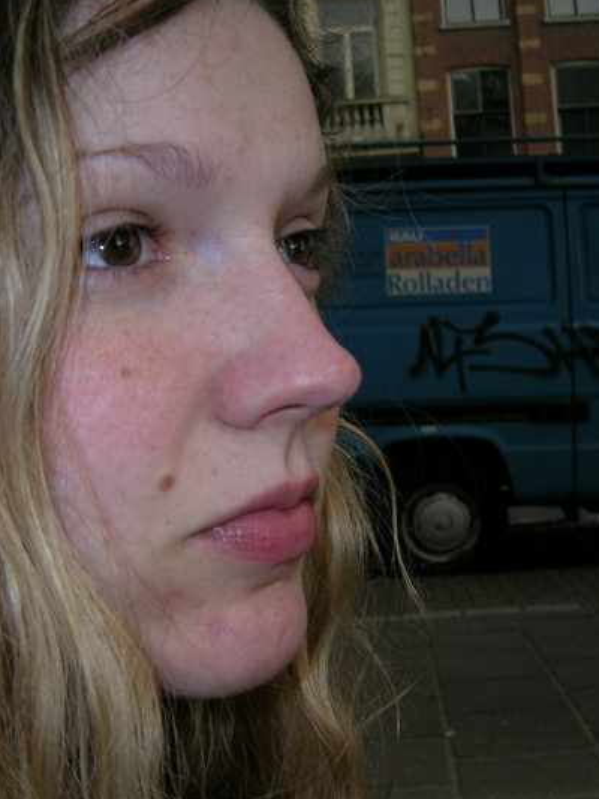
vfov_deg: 44.8
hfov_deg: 34.4
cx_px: 283
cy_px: 396
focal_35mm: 42
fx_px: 969
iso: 50
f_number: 2.8
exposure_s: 1/60.1
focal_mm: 5.4
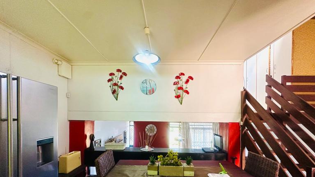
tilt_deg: -0.3
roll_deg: -0.4
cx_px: 158
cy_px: 117
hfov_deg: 99.4
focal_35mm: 16
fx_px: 134
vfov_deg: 65.4
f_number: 2.2
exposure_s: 1/100
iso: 250
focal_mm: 2.22
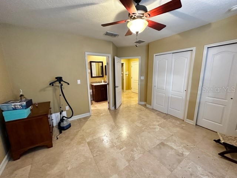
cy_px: 89
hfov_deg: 102.1
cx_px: 118
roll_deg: +0.6
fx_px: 96
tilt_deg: -10.7
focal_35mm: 14
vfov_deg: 85.7
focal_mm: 2.22
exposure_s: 1/60
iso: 640
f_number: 2.2
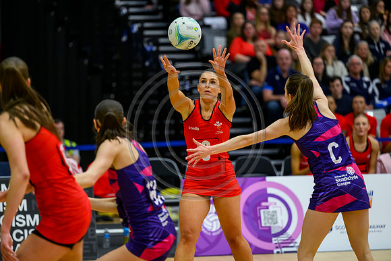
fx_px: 2173
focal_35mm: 200
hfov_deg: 10.3
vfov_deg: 6.9
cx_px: 196
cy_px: 130
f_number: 3.2
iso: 4000
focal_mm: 200
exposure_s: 1/1000
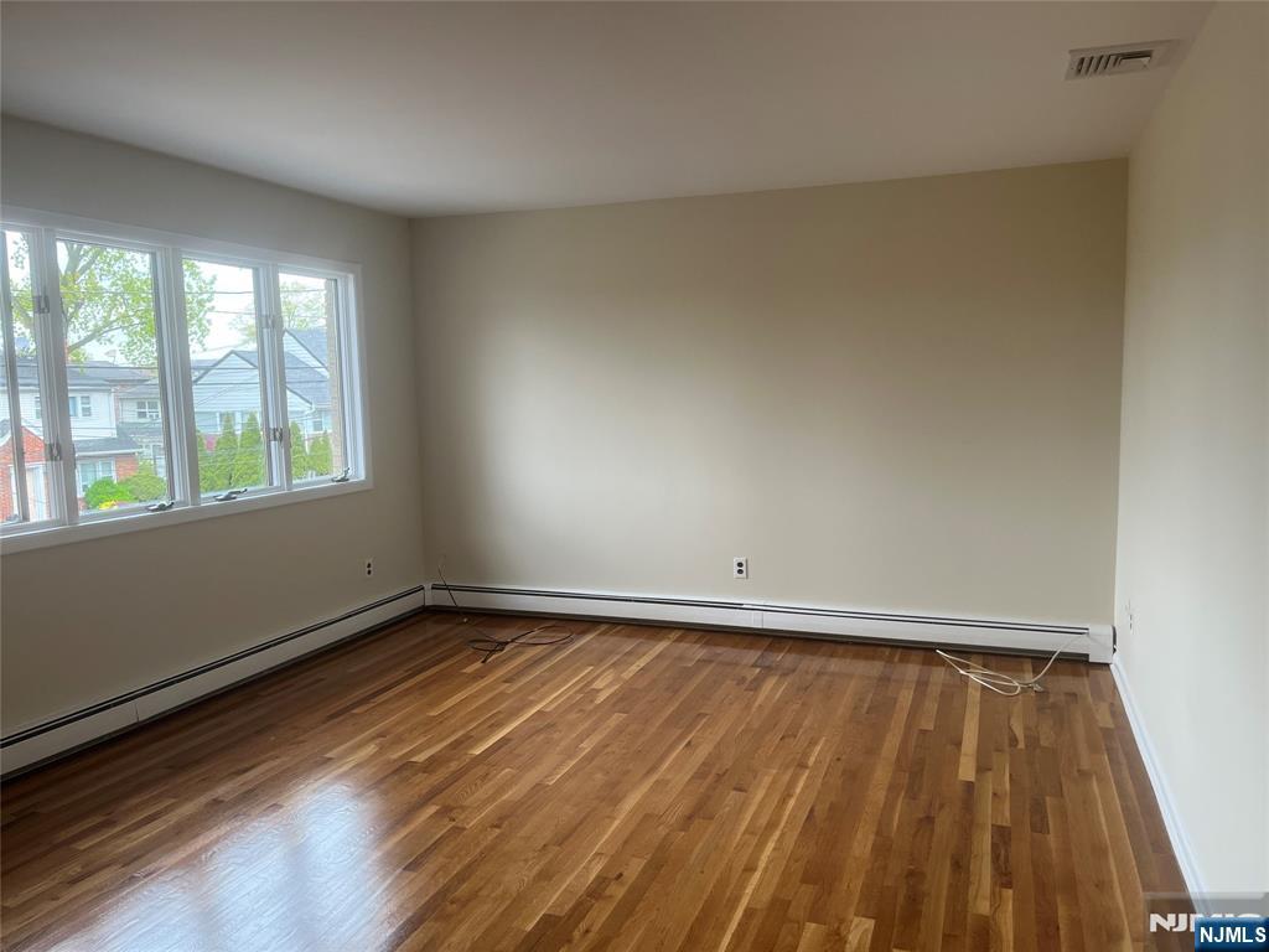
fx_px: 953
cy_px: 476
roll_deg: +1.4
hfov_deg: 67.3
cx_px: 634
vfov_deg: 53.1
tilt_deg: -5.0
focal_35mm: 26
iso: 80
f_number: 1.6
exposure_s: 1/120
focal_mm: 5.1
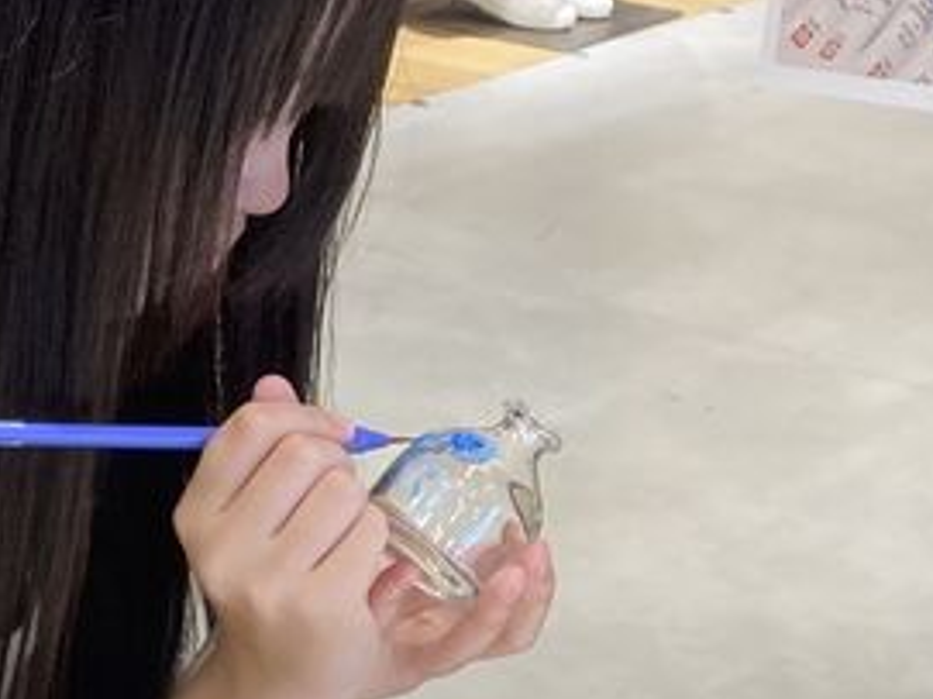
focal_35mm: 119
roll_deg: +2.1
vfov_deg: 11.6
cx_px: -351
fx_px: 3206
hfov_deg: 15.6
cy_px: 1203
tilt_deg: -32.1
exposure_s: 1/120
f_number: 1.8
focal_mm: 3.99
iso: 64
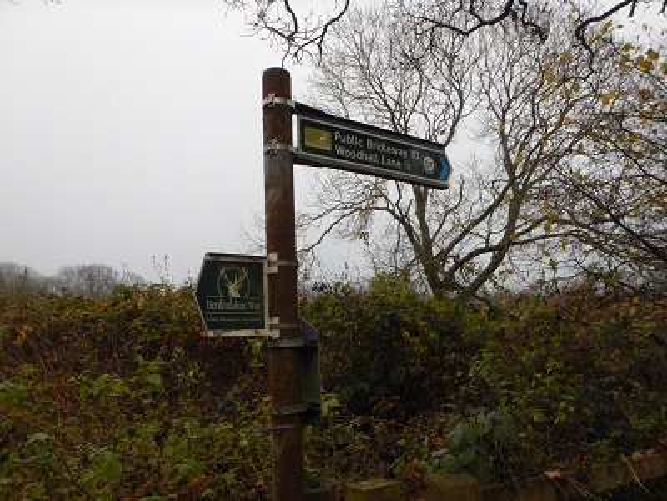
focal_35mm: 31
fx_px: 597
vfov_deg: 45.4
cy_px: 250
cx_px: 334
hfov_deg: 58.4
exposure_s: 1/1000
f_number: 4.2
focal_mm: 5.6
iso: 800
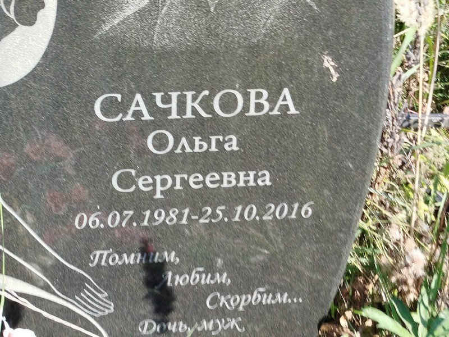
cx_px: 224
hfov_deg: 61.7
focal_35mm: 29
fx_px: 376
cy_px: 168
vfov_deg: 48.2
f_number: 1.7
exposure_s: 1/198
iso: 50
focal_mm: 5.31
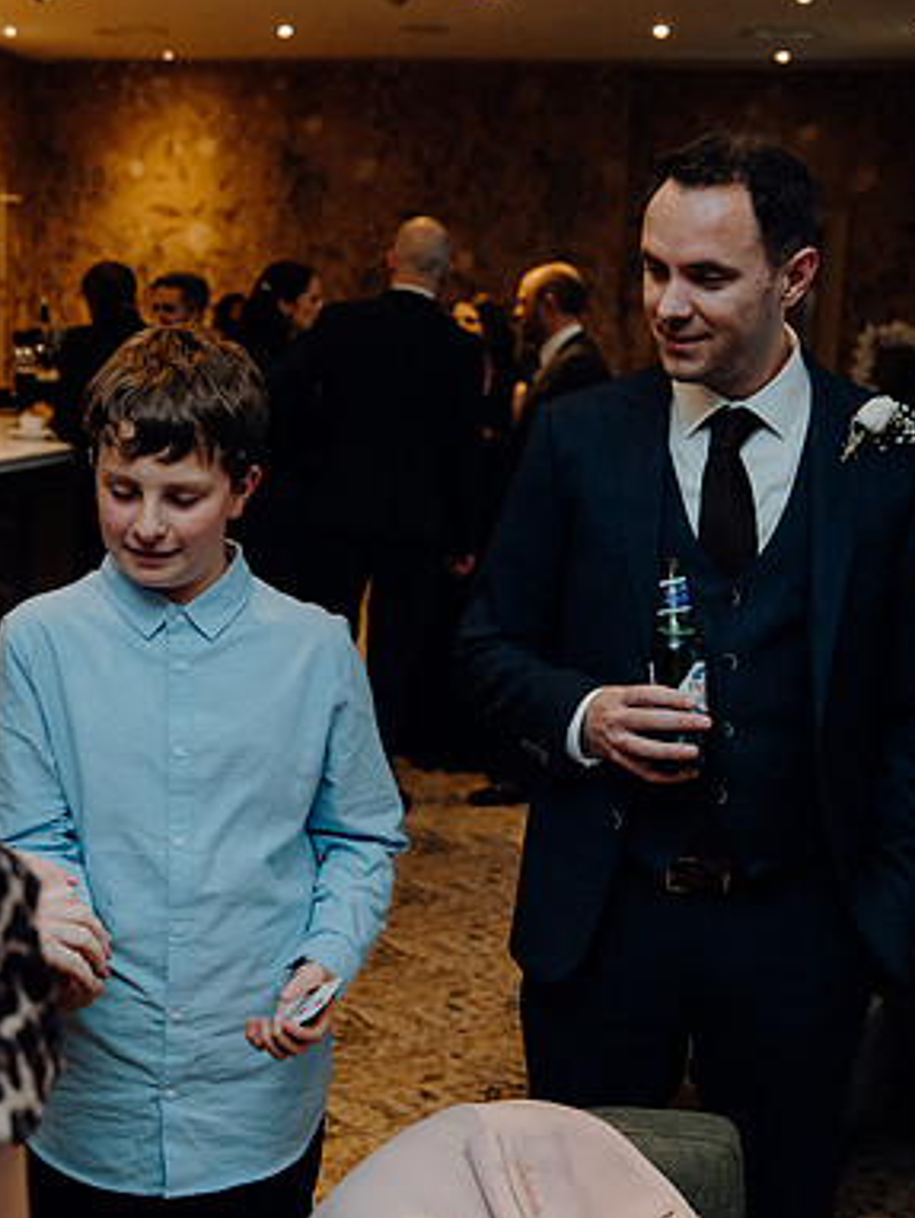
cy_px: 604
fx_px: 1901
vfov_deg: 35.5
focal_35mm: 54
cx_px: 252
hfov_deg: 26.8
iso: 3200
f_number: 3.5
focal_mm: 37
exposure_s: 1/160
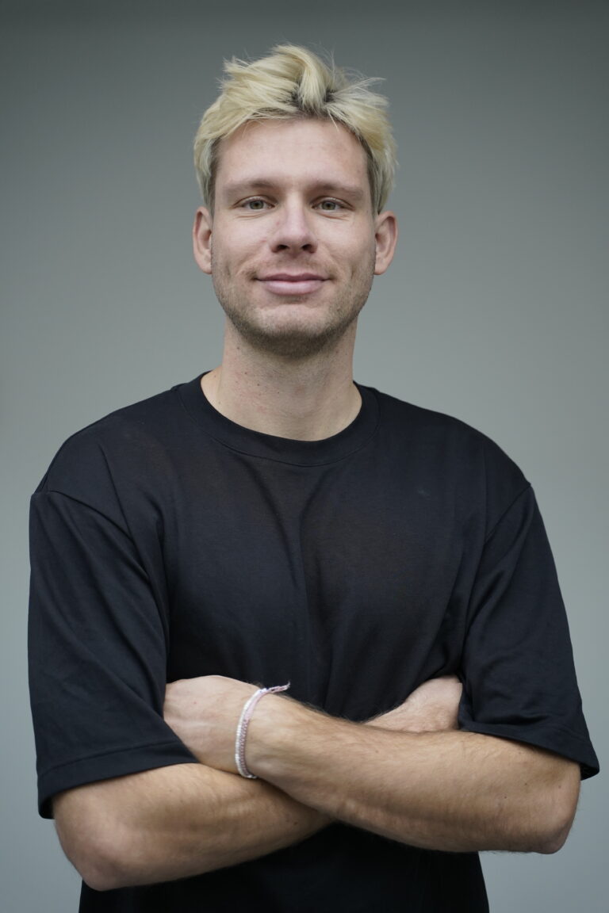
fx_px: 1903
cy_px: 456
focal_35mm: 75
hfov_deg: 18.2
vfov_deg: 27.0
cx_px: 304
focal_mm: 75
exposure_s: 1/640
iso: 1000
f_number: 2.8
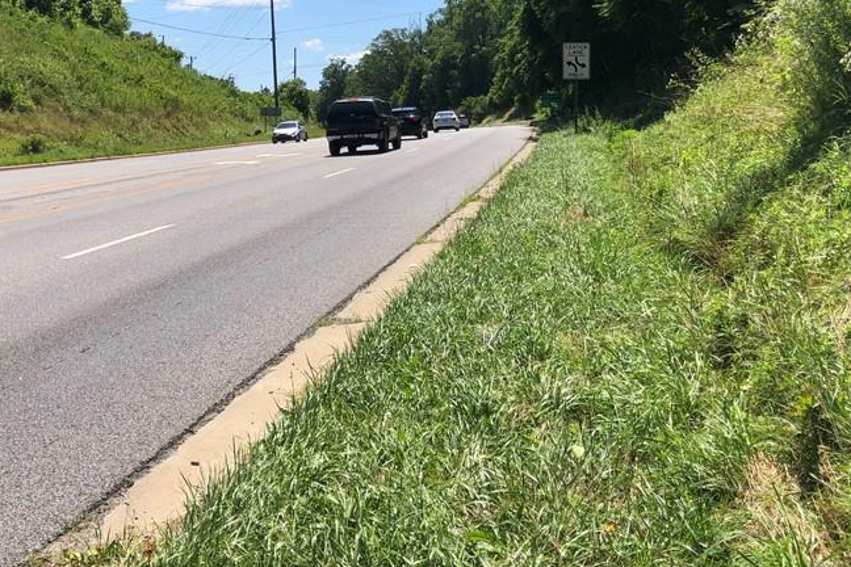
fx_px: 1087
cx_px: 456
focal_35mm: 46
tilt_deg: +0.0
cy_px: 138
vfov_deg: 28.8
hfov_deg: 42.7
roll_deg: -1.0
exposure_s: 1/1869
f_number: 1.8
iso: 20
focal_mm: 3.99
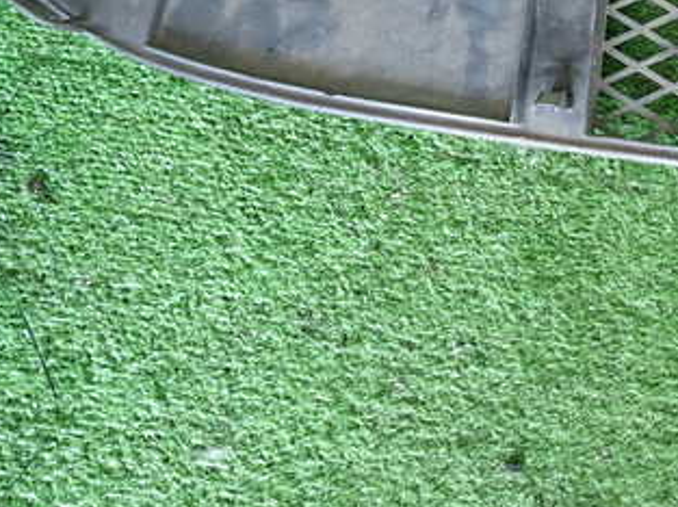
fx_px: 939
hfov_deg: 37.1
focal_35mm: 48
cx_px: 615
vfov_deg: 29.0
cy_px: 50
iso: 200
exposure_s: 1/50
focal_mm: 4.5
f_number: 2
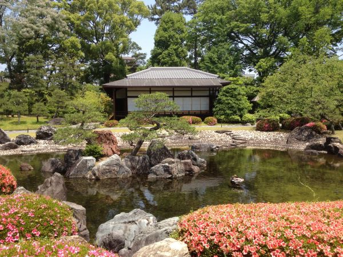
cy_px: 128
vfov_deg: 40.7
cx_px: 172
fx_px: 347
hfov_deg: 52.6
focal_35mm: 35
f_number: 2.4
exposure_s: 1/920
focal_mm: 4.28
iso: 50
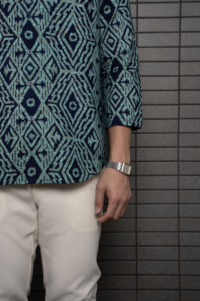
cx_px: 100
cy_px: 150
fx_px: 583
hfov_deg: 19.5
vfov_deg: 28.8
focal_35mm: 70
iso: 160
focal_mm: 70
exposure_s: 1/125
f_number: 8
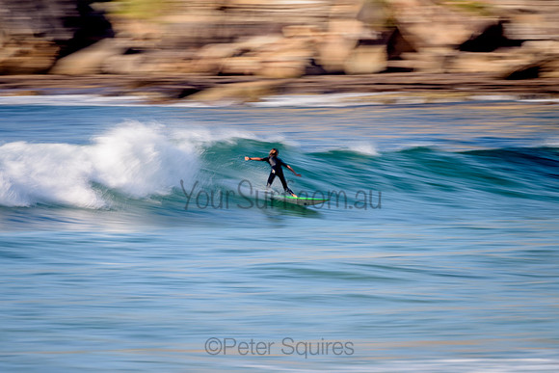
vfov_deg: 2.2
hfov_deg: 3.4
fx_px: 9520
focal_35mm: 613
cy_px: 191
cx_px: 286
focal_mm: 500
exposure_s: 1/13
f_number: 11
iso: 31
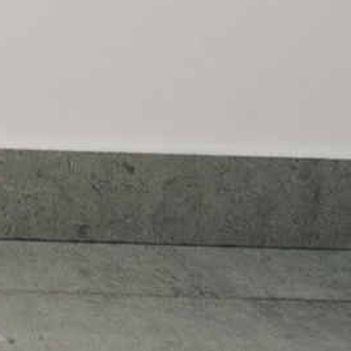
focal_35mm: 309
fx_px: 3545
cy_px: -927
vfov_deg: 5.2
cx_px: -1416
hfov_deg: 4.7
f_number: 4
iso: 320
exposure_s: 1/160
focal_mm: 31
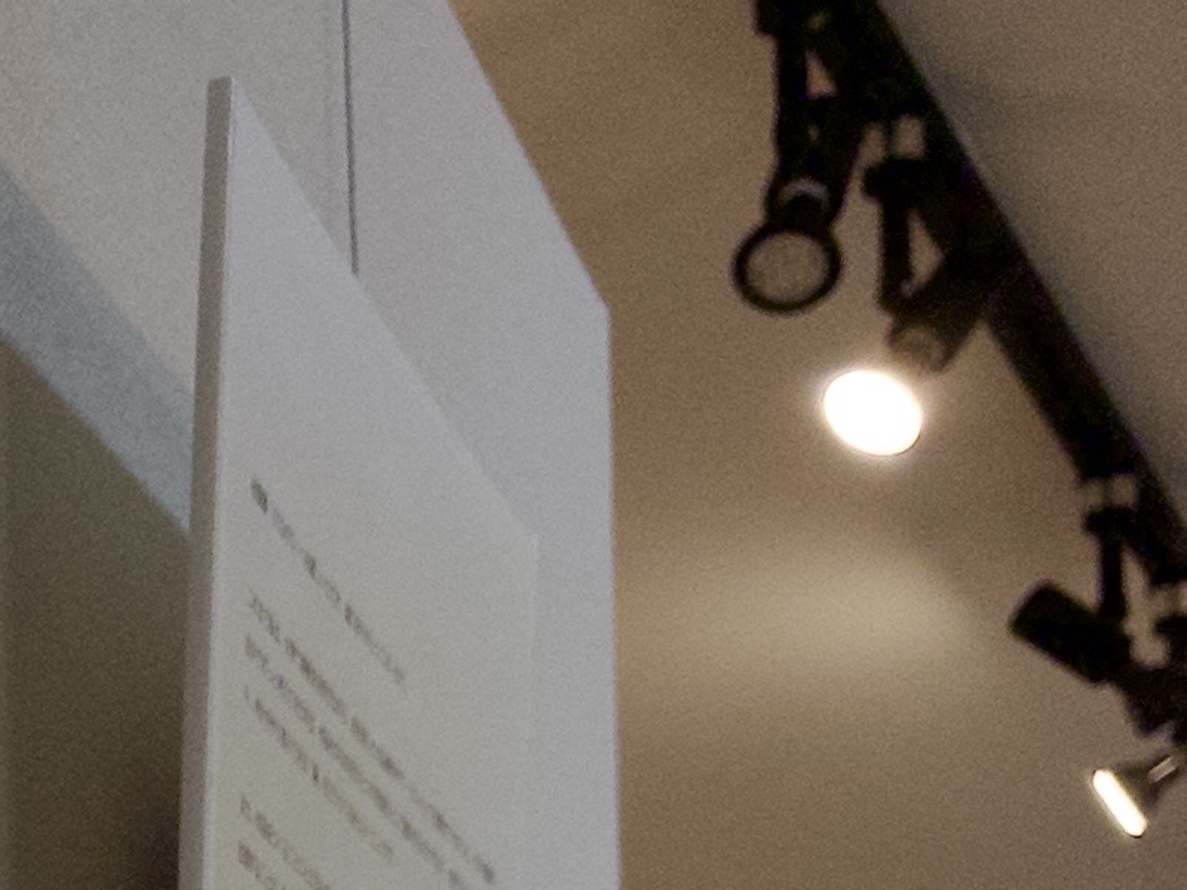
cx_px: -837
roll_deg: +0.9
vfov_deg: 10.1
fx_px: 4492
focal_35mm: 131
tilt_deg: +0.6
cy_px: 1988
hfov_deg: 13.7
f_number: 1.6
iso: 50
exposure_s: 1/100
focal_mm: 5.96
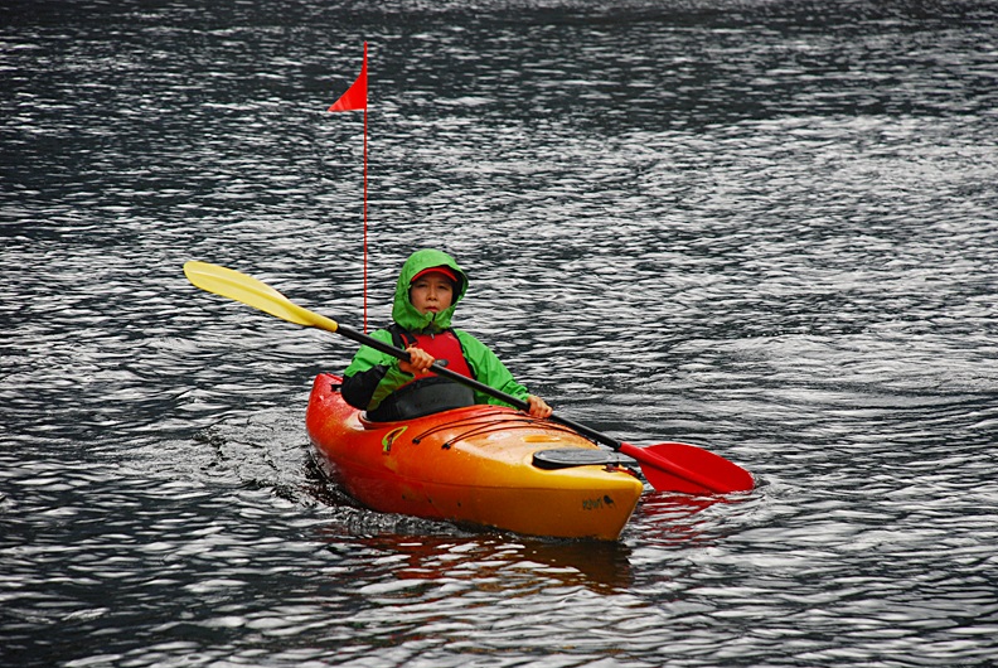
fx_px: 5259
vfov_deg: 7.3
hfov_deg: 10.8
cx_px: 503
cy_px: 337
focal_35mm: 190
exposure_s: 1/640
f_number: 6.3
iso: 400
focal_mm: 125
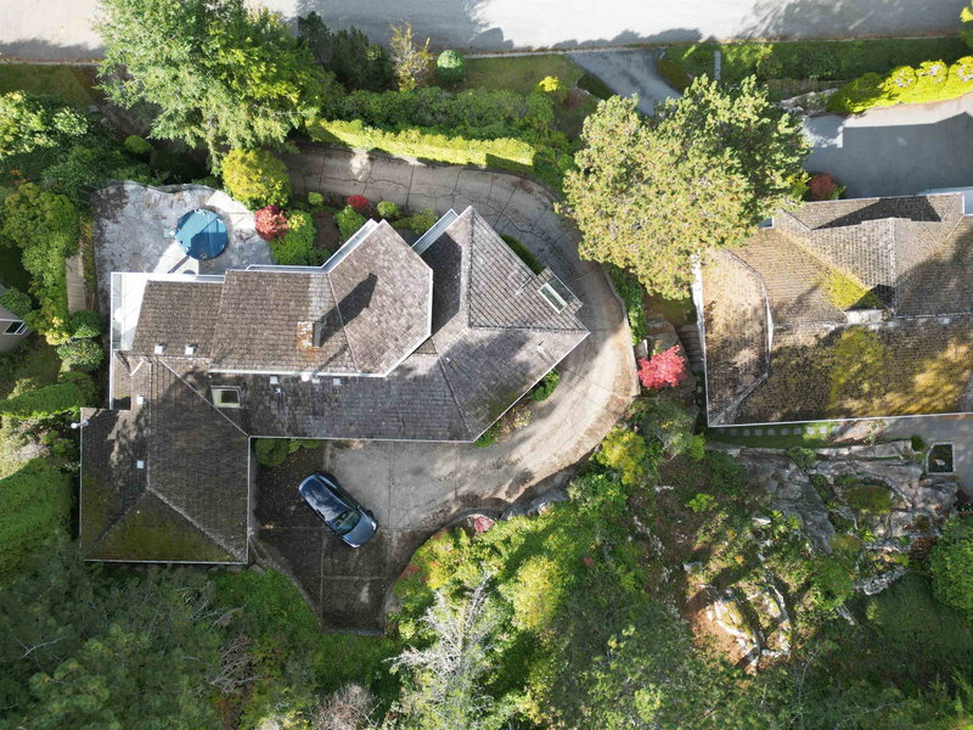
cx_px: 486
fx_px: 675
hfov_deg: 71.6
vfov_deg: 56.8
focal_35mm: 24
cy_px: 365
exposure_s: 1/725
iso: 150
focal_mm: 6.72
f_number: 1.7
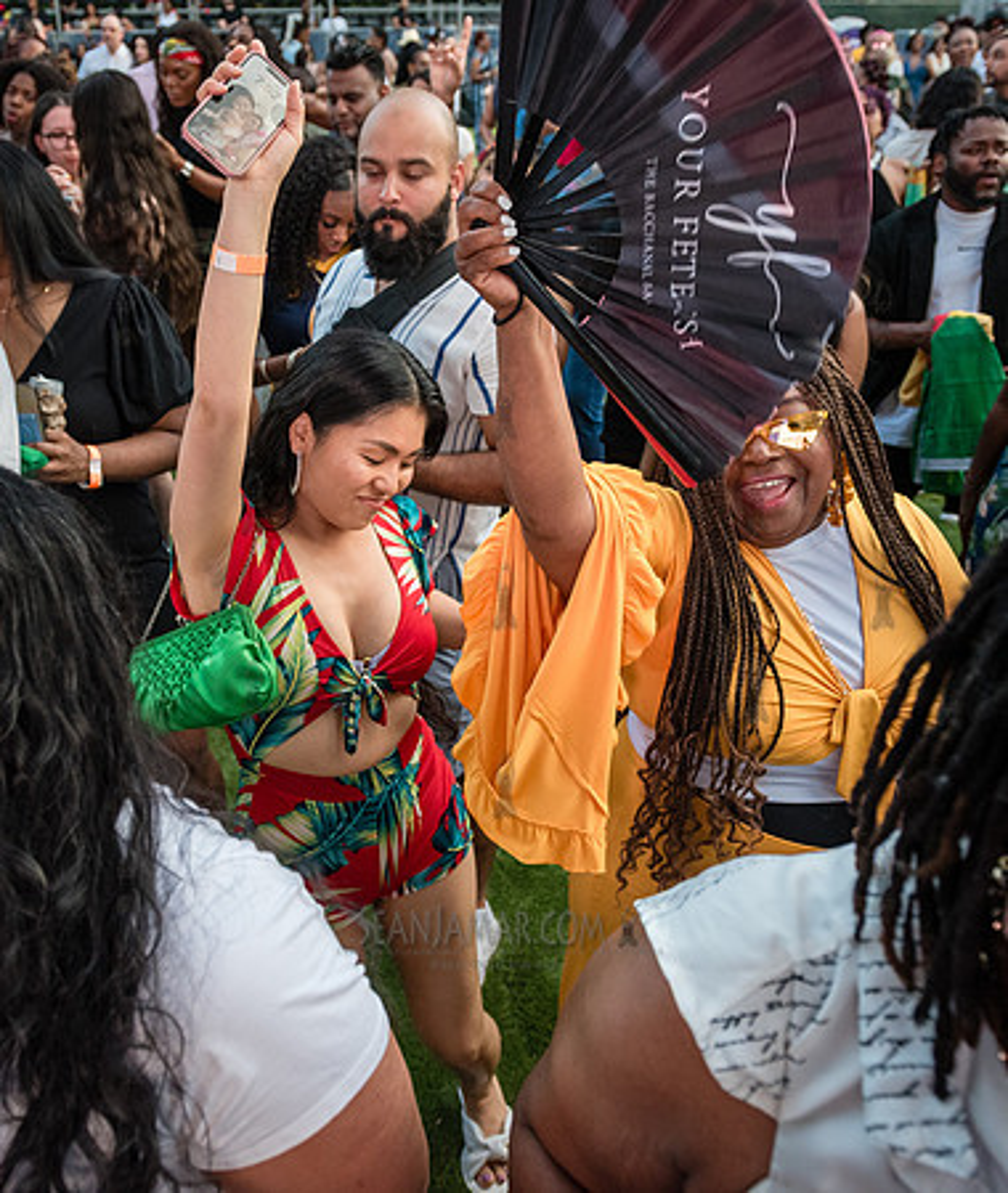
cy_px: 596
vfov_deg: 53.2
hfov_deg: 45.5
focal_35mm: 33
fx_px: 1193
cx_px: 398
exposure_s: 1/250
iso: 2000
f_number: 3.5
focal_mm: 24
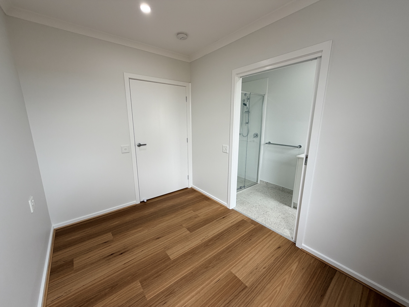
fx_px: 165
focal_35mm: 14
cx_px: 204
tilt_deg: -12.0
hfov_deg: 102.1
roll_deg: +0.1
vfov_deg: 85.7
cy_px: 154
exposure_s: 1/121
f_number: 2.2
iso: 100
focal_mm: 2.22
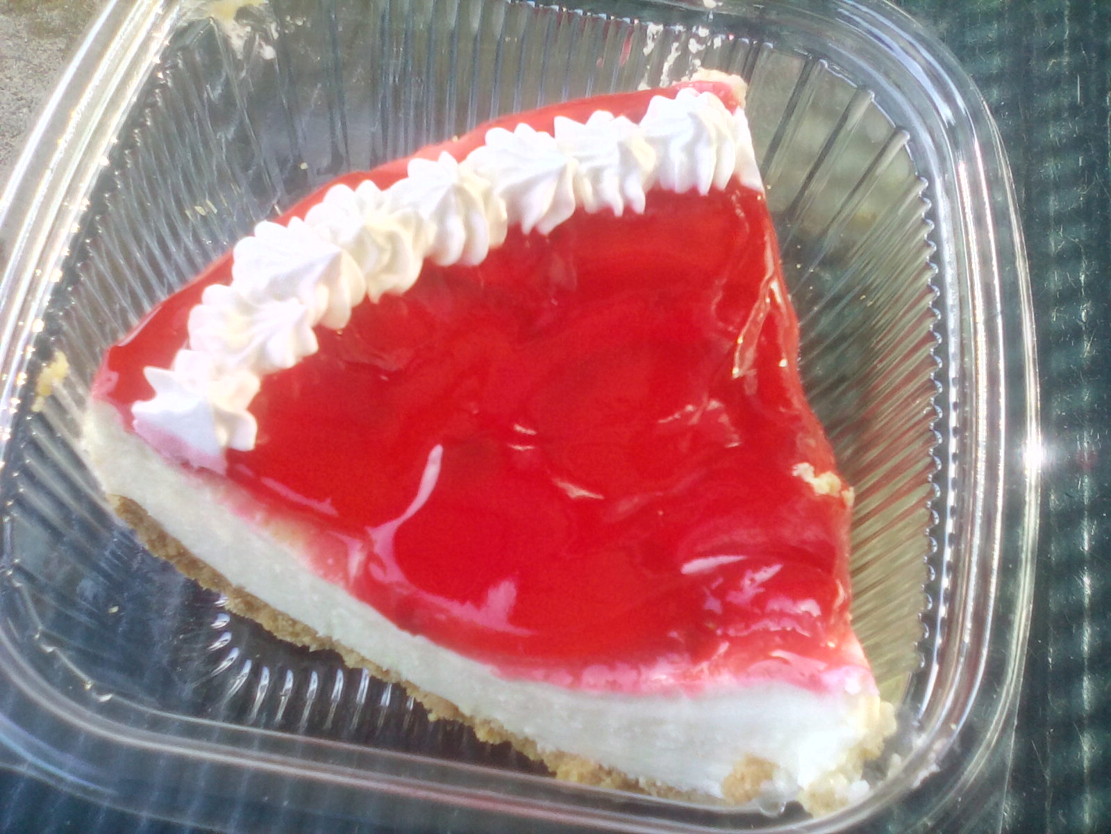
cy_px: 417
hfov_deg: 52.6
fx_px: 1123
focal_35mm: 35
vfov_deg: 40.7
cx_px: 556
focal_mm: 2.9
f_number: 2.8
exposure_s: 1/114
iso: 56
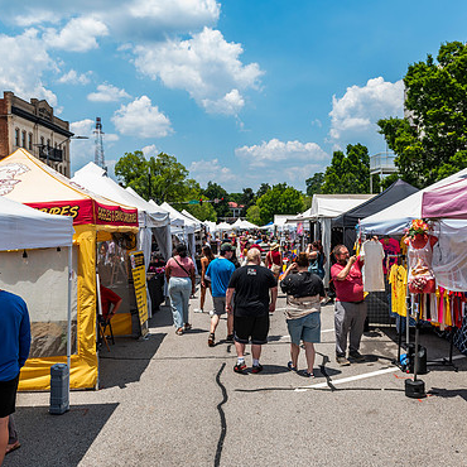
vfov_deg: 51.1
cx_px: 259
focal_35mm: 32
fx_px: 488
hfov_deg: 51.0
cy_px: 234
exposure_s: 1/800
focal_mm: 24
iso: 160
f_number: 4
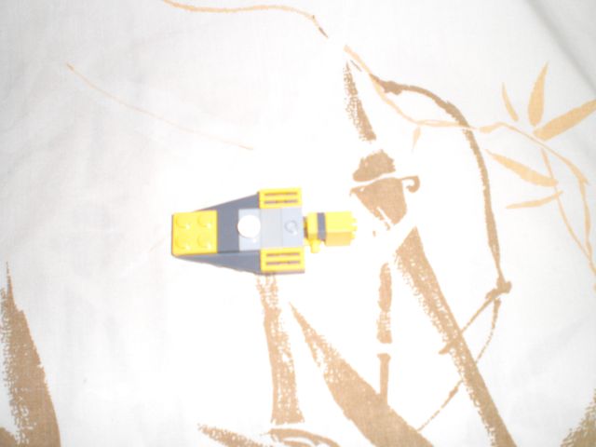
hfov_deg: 49.0
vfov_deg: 37.7
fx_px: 654
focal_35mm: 38
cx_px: 298
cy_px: 224
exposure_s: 1/60
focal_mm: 6.3
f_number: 3.1
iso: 200
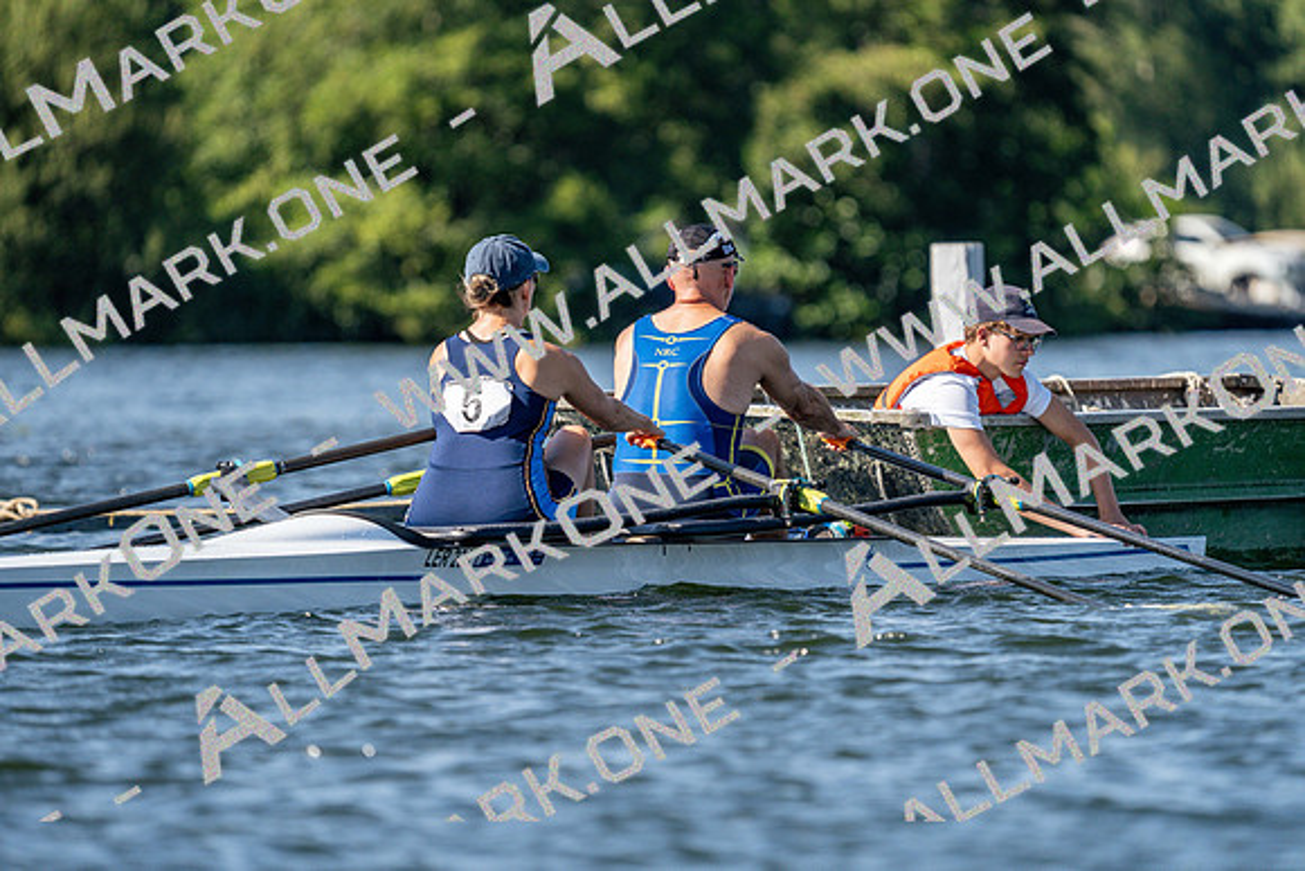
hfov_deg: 4.6
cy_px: 436
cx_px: 652
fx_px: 16243
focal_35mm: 448
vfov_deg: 3.1
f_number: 6.3
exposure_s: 1/1600
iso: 400
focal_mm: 448
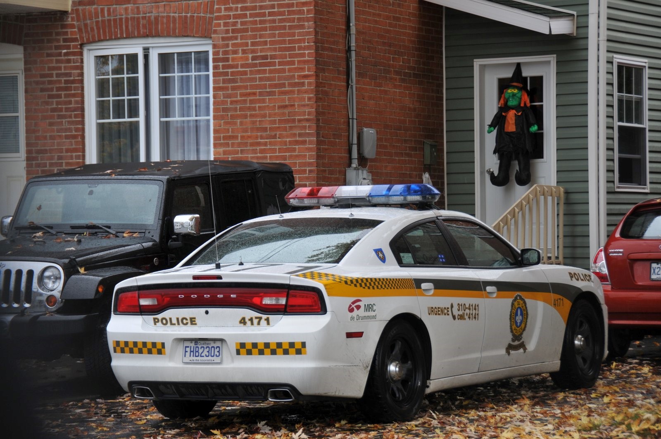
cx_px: 330
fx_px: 2256
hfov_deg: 16.7
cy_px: 220
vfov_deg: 11.1
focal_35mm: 123
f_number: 6.3
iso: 200
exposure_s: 1/160
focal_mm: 82
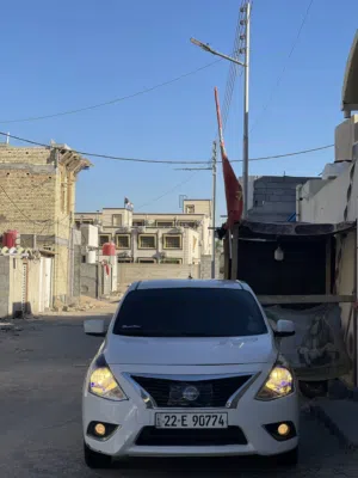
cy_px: 239
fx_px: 883
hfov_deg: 22.9
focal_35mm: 64
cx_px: 179
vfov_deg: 30.3
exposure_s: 1/1553
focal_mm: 7.5
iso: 32
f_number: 2.2
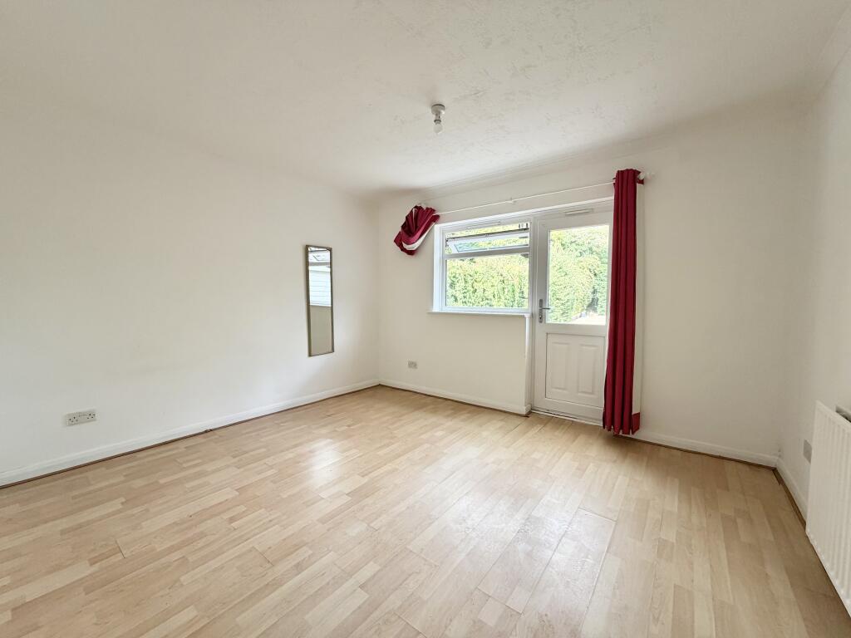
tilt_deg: -4.0
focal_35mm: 14
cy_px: 319
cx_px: 426
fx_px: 344
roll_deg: -0.1
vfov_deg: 85.7
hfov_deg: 102.1
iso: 125
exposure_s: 1/121
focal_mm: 2.22
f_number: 2.2
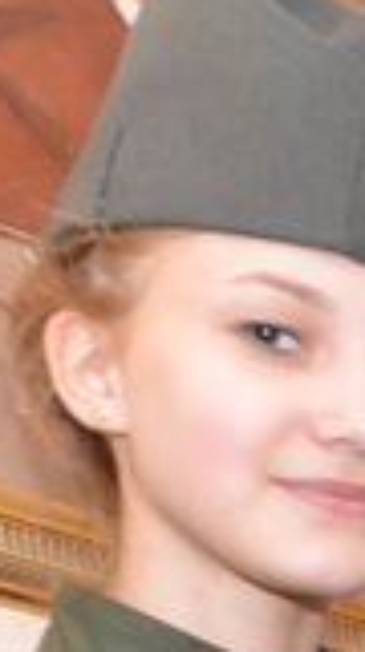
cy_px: 1670
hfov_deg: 4.3
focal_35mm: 246
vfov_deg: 8.0
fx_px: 4253
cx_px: 1776
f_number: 5.6
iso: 640
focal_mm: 18
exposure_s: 1/250
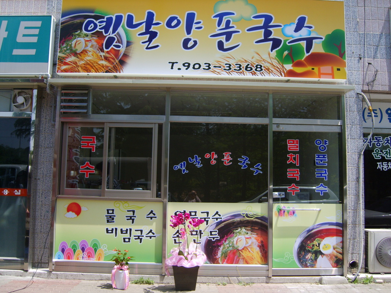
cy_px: 146
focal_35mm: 35
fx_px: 395
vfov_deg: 40.7
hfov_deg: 52.6
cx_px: 196
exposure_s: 1/1000
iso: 50
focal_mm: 7.4
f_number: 2.8
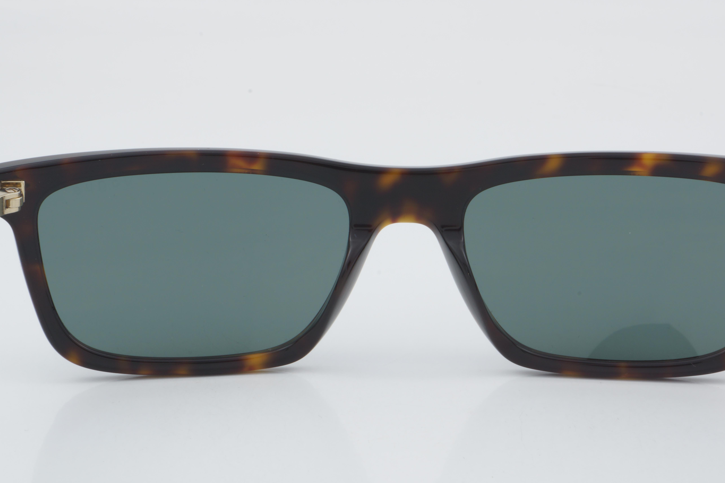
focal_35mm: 97
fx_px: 1945
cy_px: 250
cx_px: 406
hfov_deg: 21.1
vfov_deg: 14.2
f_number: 32
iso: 100
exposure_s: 1/3
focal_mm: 55
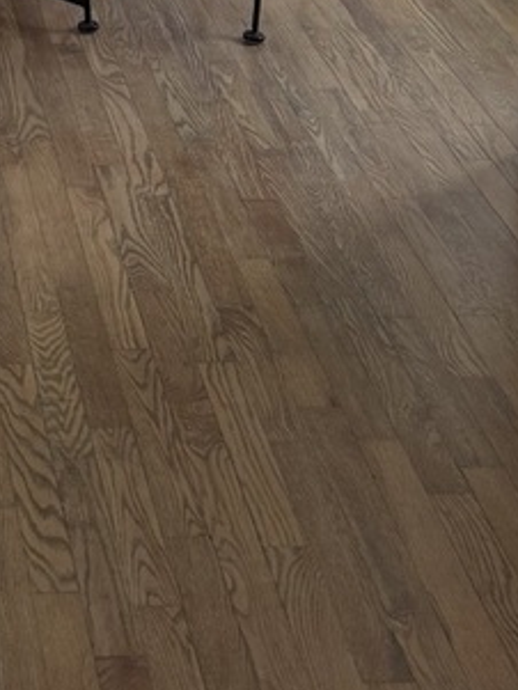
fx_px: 1715
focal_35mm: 86
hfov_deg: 16.3
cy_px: -516
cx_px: -154
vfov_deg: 18.4
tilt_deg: -5.0
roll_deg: +0.0
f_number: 1.78
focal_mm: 6.76
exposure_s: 1/121
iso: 125
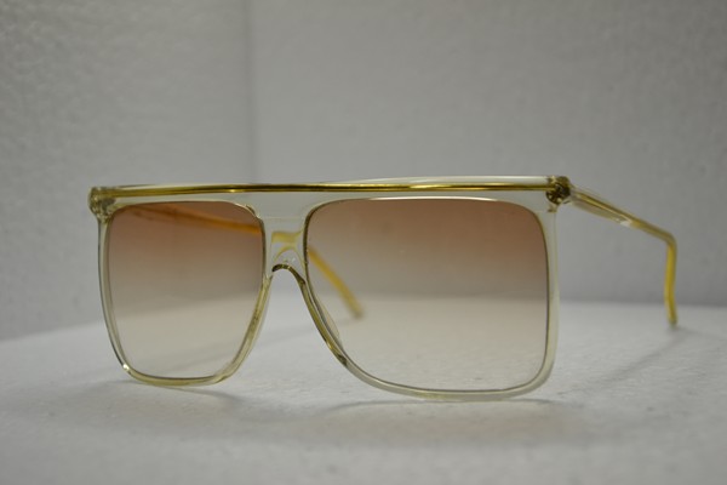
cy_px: 242
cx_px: 364
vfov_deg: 18.2
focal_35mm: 75
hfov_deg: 27.0
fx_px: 1514
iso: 400
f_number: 5
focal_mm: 50
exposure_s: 1/80
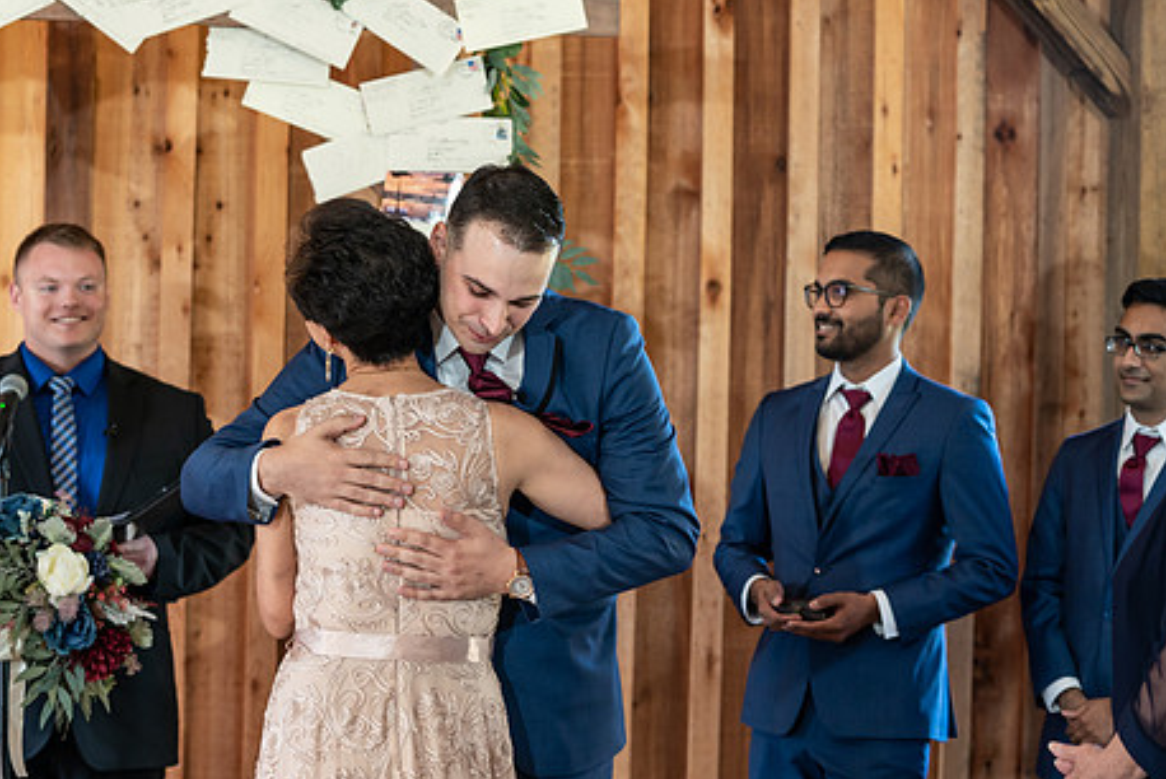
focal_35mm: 90
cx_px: 433
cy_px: 442
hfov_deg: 22.6
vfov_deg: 15.2
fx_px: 2917
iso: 1000
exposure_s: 1/200
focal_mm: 70
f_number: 4
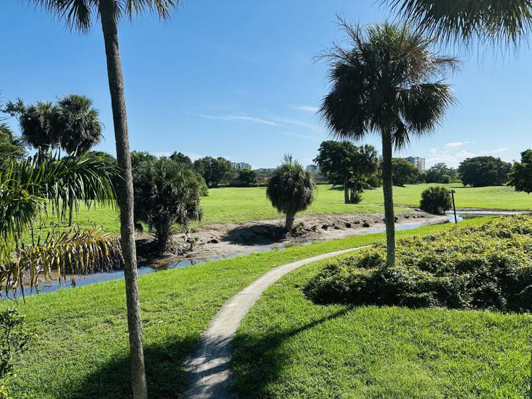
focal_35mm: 24
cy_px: 200
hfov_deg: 71.6
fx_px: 369
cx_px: 266
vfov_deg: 56.8
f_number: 1.78
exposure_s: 1/4545
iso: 80
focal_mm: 6.86
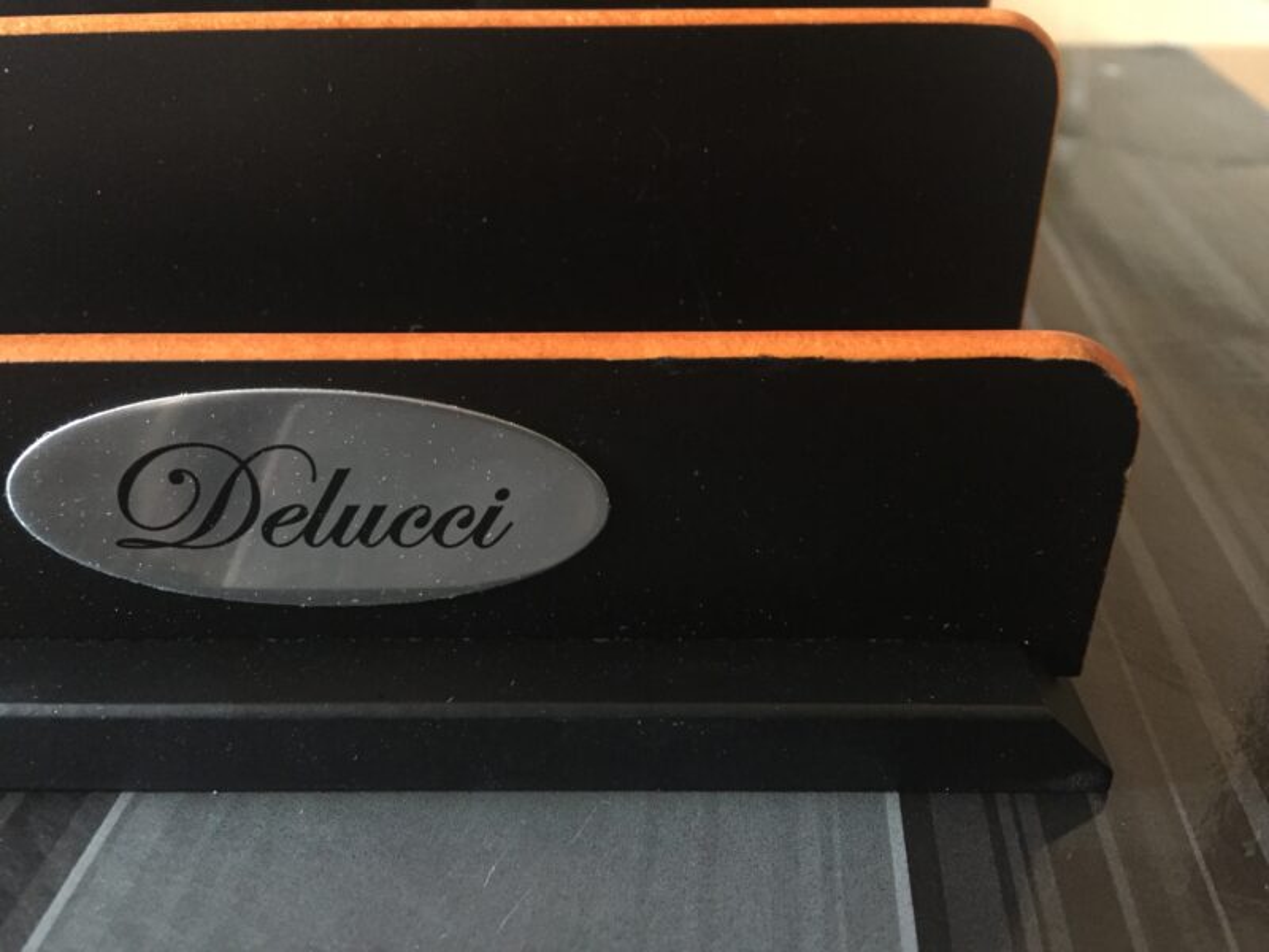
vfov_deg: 48.2
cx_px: 634
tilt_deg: -31.7
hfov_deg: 61.7
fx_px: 1063
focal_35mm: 29
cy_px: 476
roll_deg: +0.1
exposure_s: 1/17
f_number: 2.2
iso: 320
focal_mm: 4.15
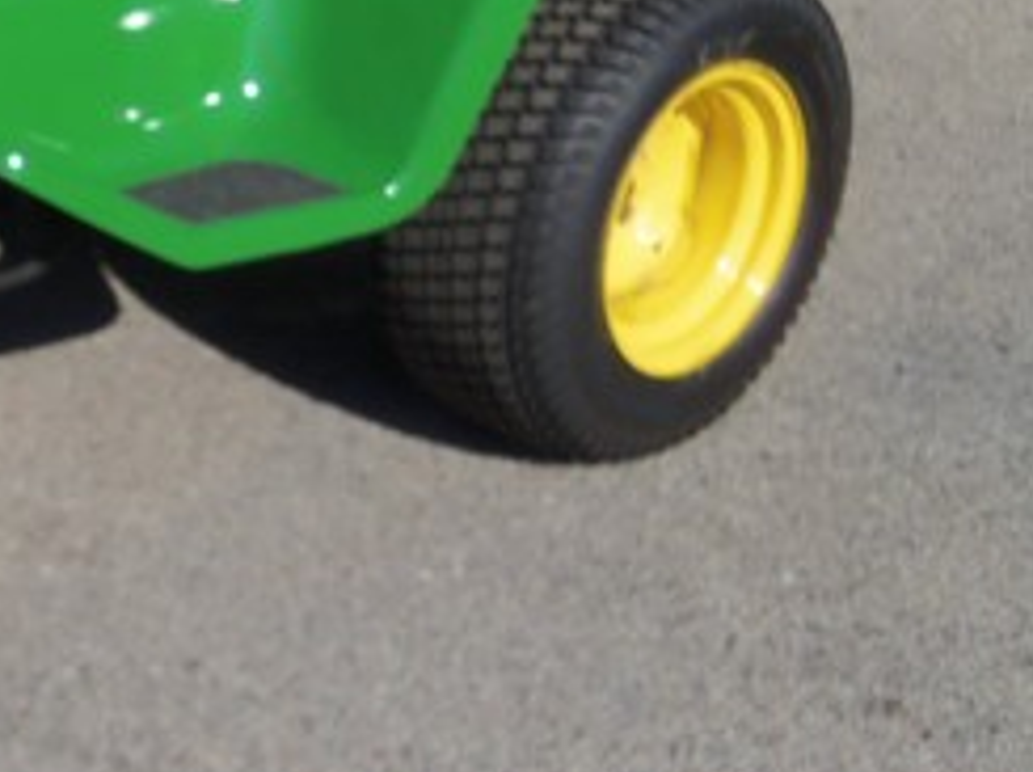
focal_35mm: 109
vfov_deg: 13.4
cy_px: 76
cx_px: -105
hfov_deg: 17.5
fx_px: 3248
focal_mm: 8.7
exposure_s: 1/500
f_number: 4.6
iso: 64
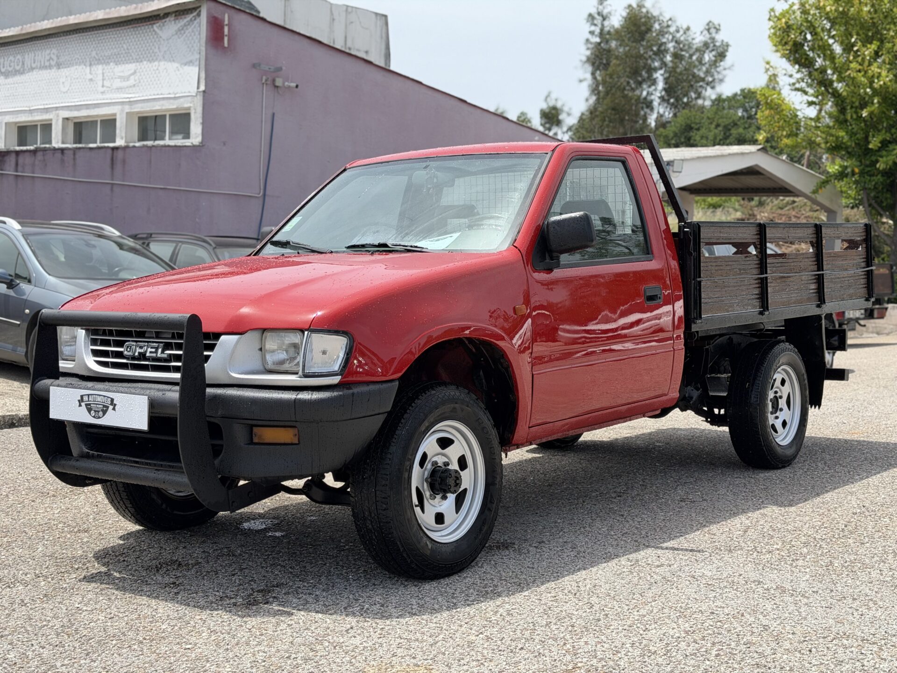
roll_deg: -3.6
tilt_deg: -4.0
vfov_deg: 30.3
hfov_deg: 39.7
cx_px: 448
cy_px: 336
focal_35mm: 48
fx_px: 1244
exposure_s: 1/1678
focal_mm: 6.76
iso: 100
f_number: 1.78
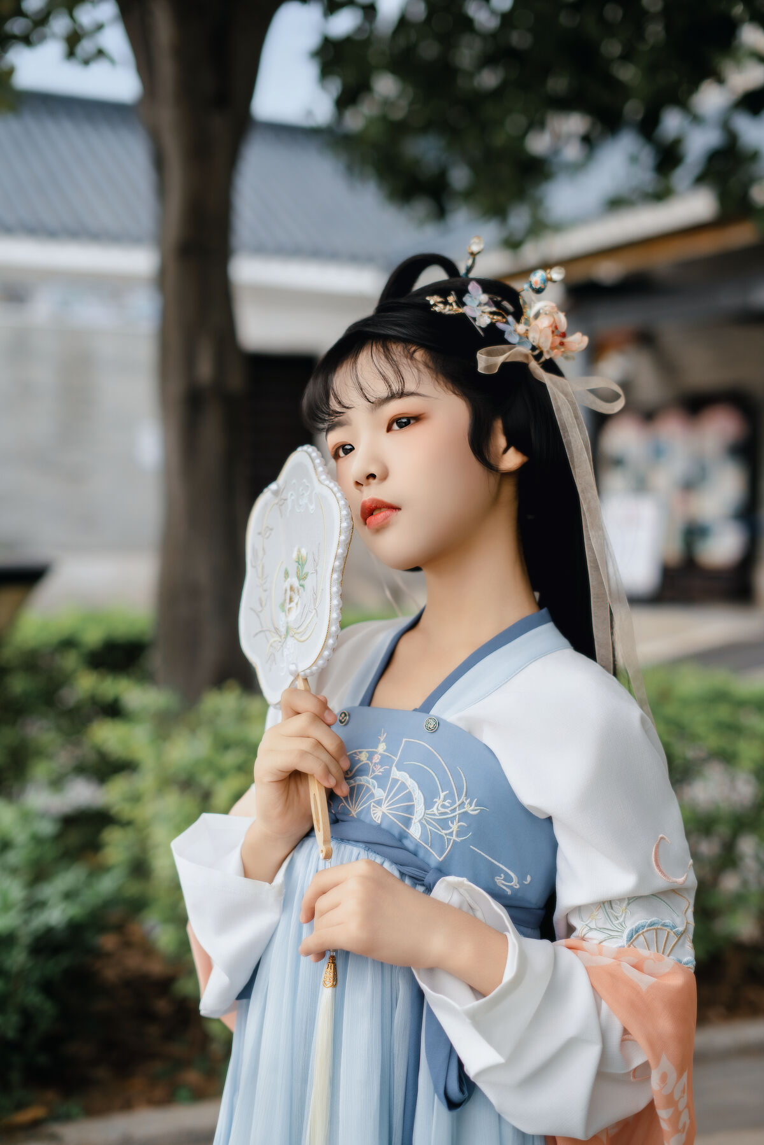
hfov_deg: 27.0
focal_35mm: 50
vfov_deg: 39.6
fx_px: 1591
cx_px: 382
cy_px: 572
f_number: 2.5
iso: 125
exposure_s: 1/250
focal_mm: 50
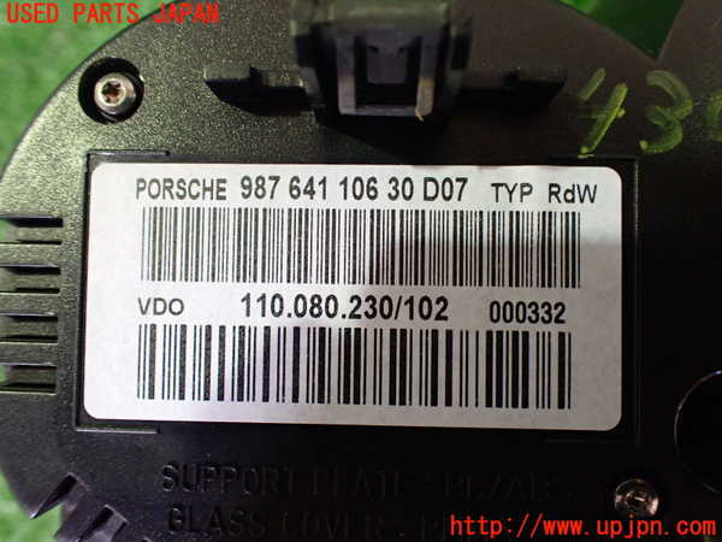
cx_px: 361
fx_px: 626
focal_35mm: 30
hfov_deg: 60.0
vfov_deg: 46.8
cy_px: 271
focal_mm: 5.4
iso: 800
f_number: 2.3
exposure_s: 1/30
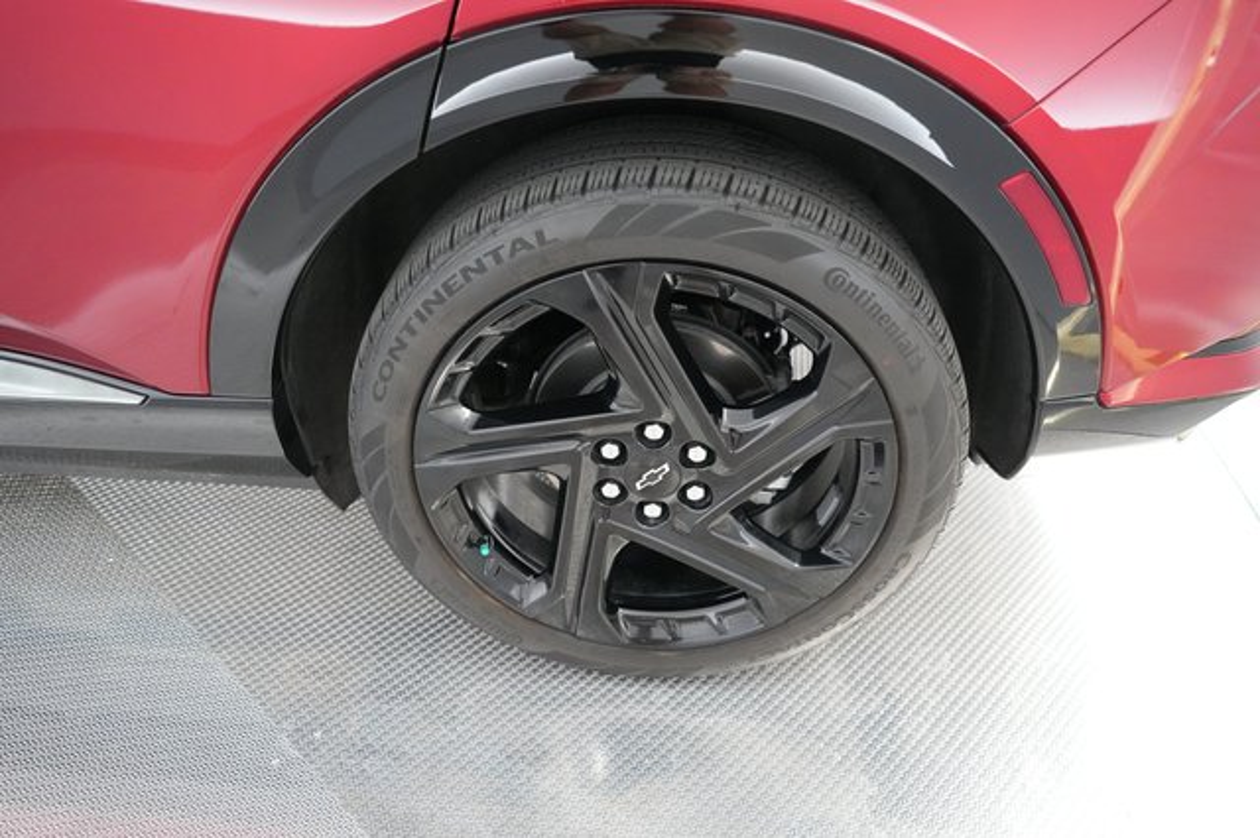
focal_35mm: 27
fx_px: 944
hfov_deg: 67.4
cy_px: 419
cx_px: 630
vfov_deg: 47.9
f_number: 2.8
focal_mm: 27
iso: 10000
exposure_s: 1/250
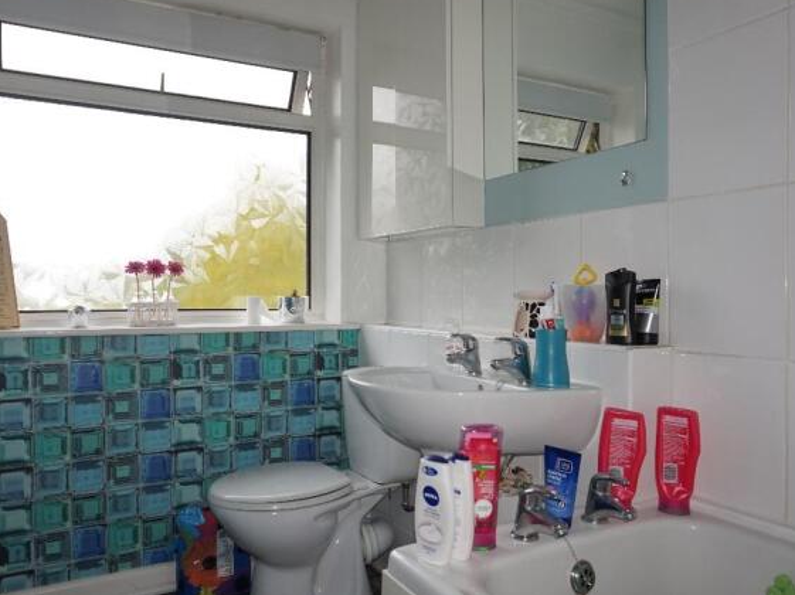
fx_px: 620
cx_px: 373
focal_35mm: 27
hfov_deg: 65.3
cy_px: 290
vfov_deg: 51.3
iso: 100
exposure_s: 1/60
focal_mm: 16
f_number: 4.5
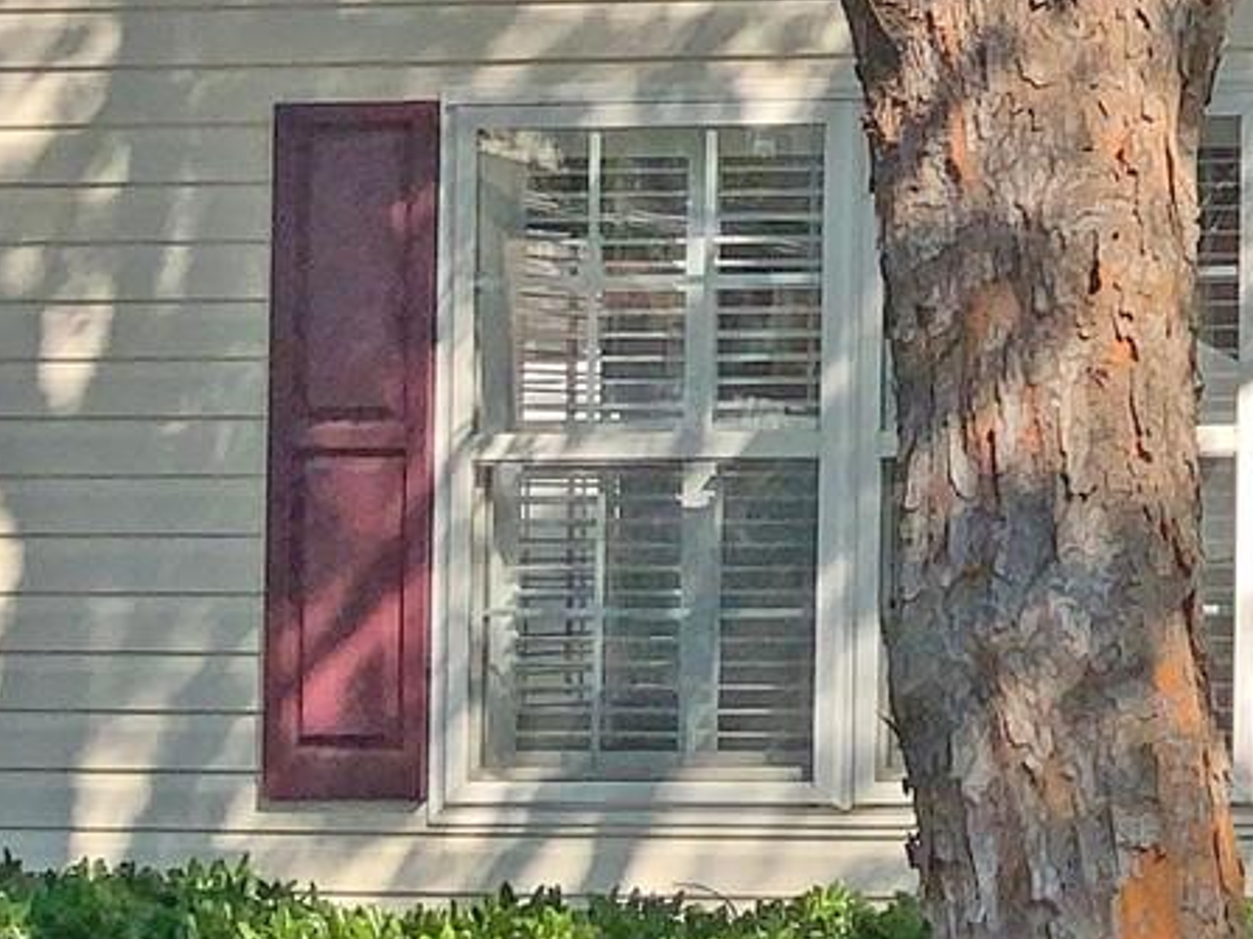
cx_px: 2444
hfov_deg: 13.0
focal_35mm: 133
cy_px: -64
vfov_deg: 11.0
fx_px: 4813
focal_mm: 3
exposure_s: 1/770
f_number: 1.8
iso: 16
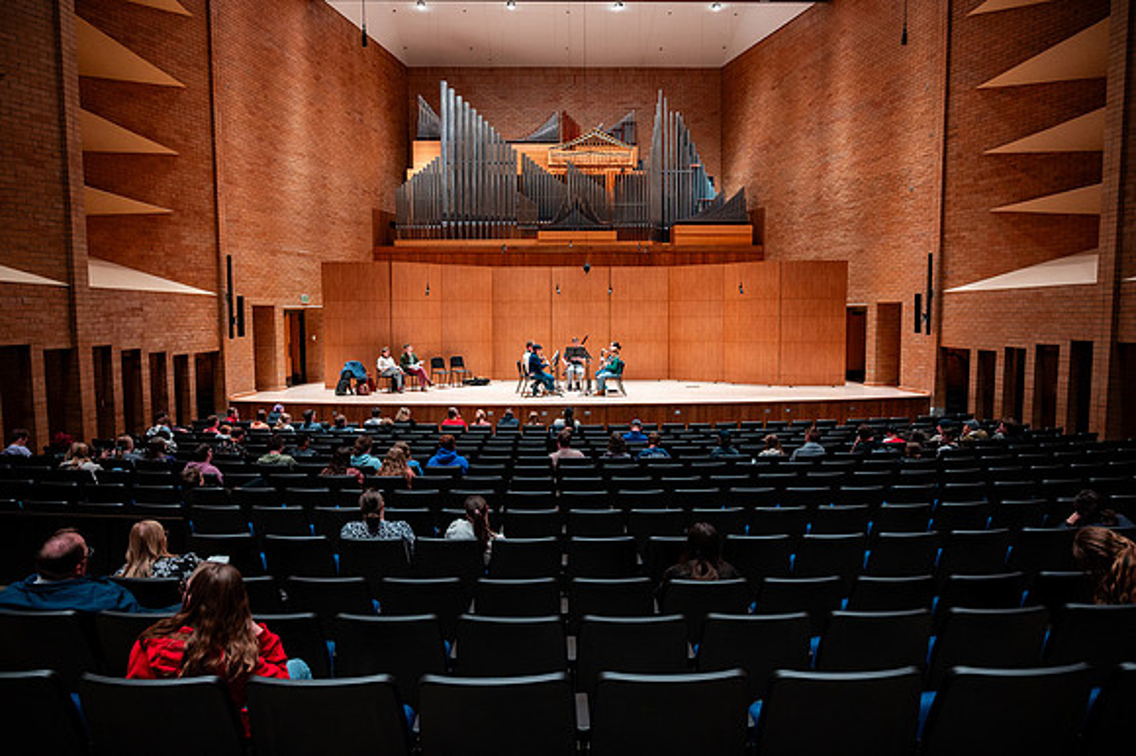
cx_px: 568
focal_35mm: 25
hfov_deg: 71.5
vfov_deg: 51.2
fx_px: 788
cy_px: 378
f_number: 4
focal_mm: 25
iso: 1000
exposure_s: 1/50
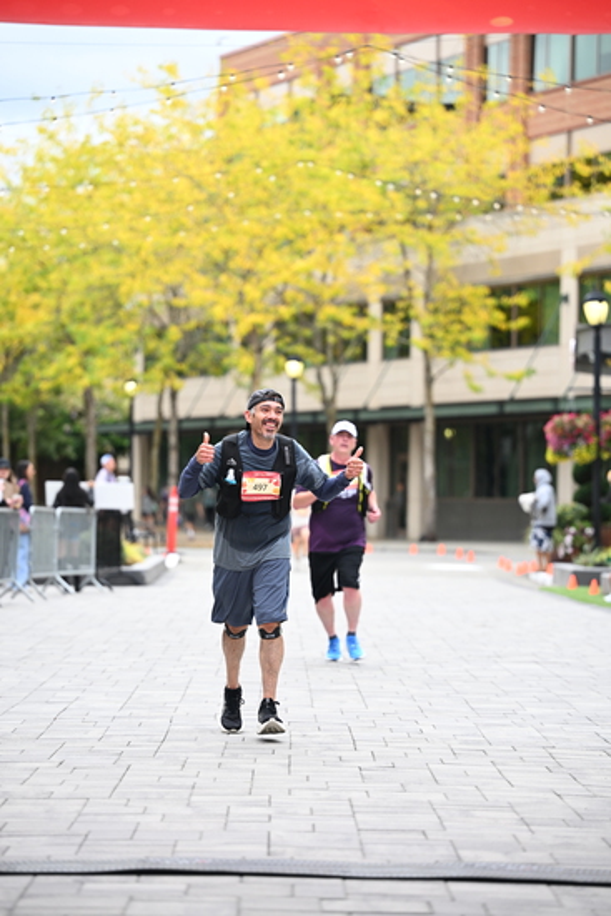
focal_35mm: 125
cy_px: 458
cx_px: 306
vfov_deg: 16.4
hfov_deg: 11.0
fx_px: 3180
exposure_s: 1/1600
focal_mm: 125
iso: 640
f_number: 2.8
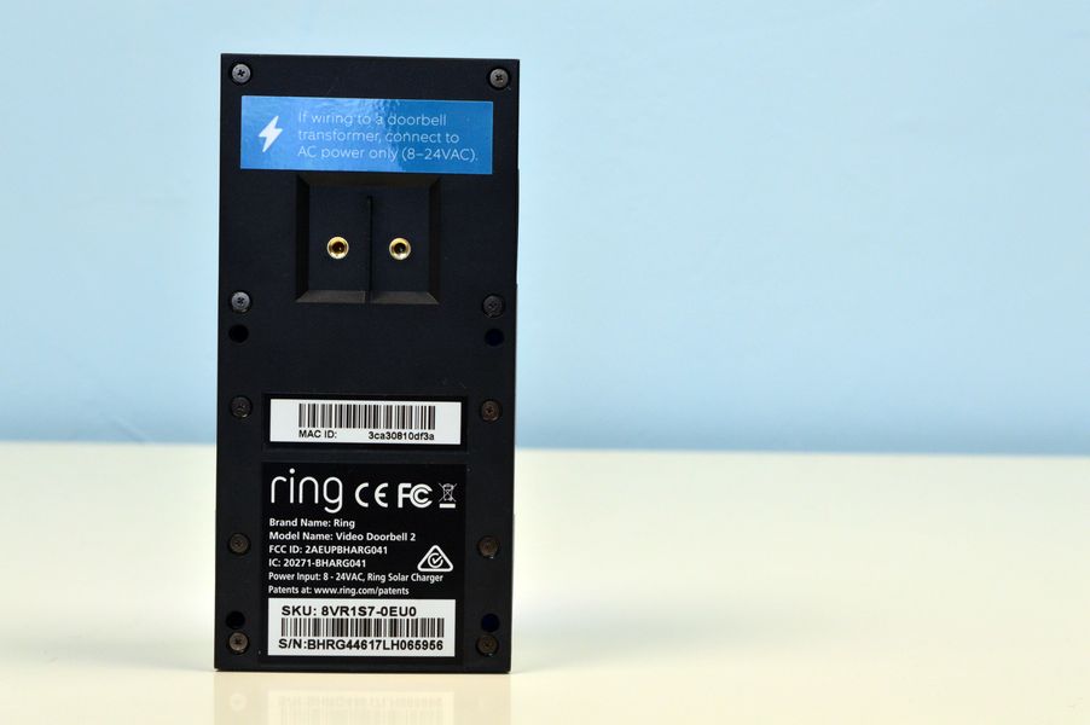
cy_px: 362
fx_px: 1906
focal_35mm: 63
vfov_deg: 21.5
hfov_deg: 31.9
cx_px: 545
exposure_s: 1/25
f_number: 10
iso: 800
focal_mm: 42
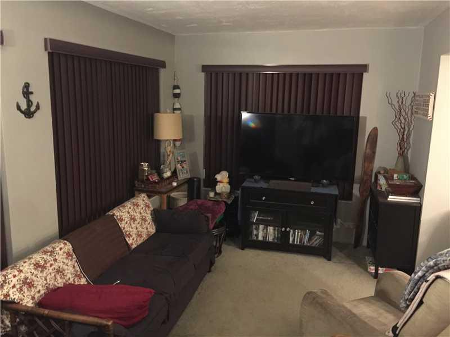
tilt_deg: -12.3
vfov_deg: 48.2
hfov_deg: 61.7
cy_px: 168
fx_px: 377
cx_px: 225
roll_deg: -1.2
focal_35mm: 29
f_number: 2.2
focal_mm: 4.15
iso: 250
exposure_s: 1/4
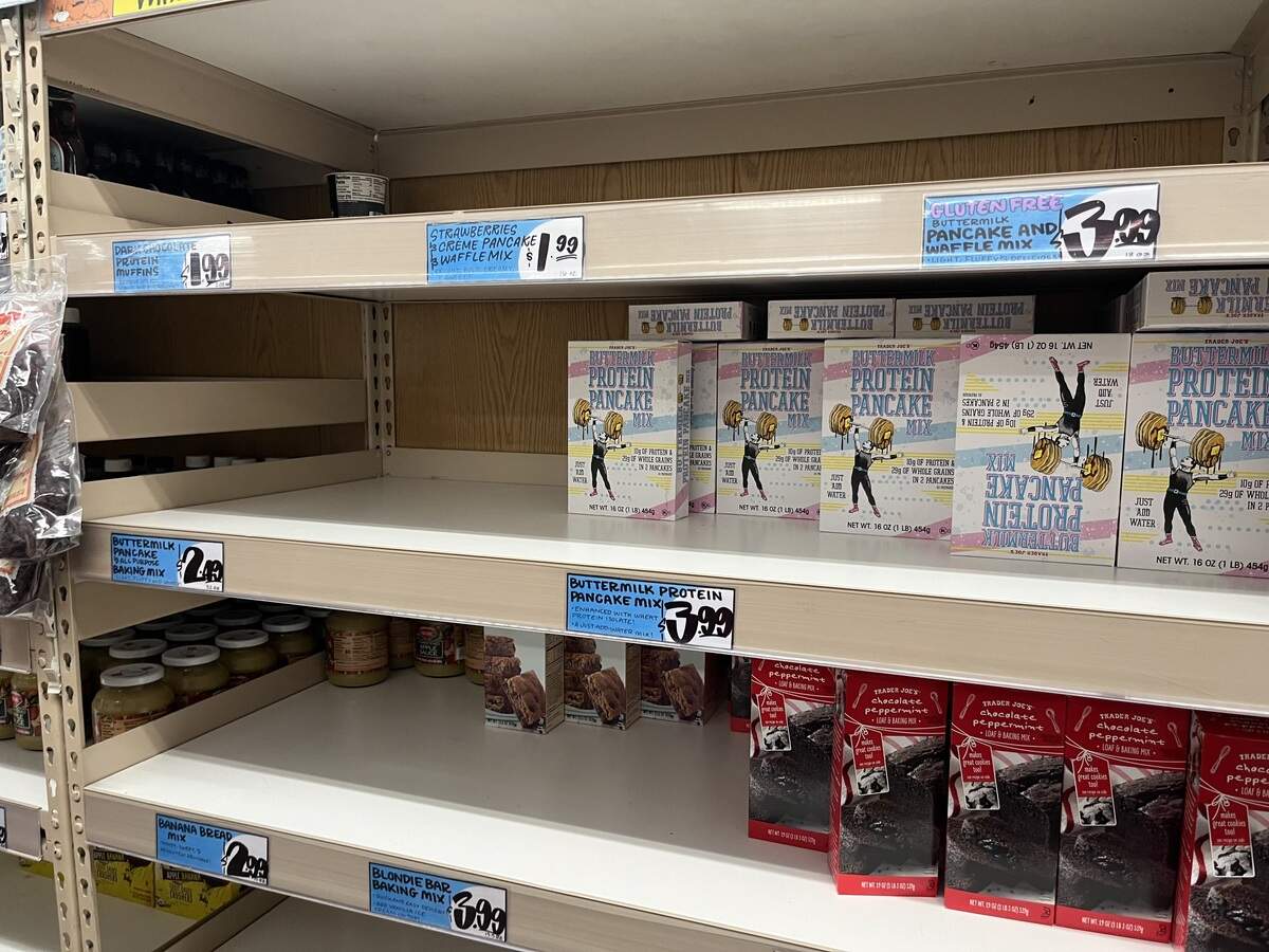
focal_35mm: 26
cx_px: 634
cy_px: 476
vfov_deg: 53.1
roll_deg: -1.7
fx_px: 953
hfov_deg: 67.3
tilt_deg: -4.9
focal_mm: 5.1
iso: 125
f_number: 1.6
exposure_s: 1/62
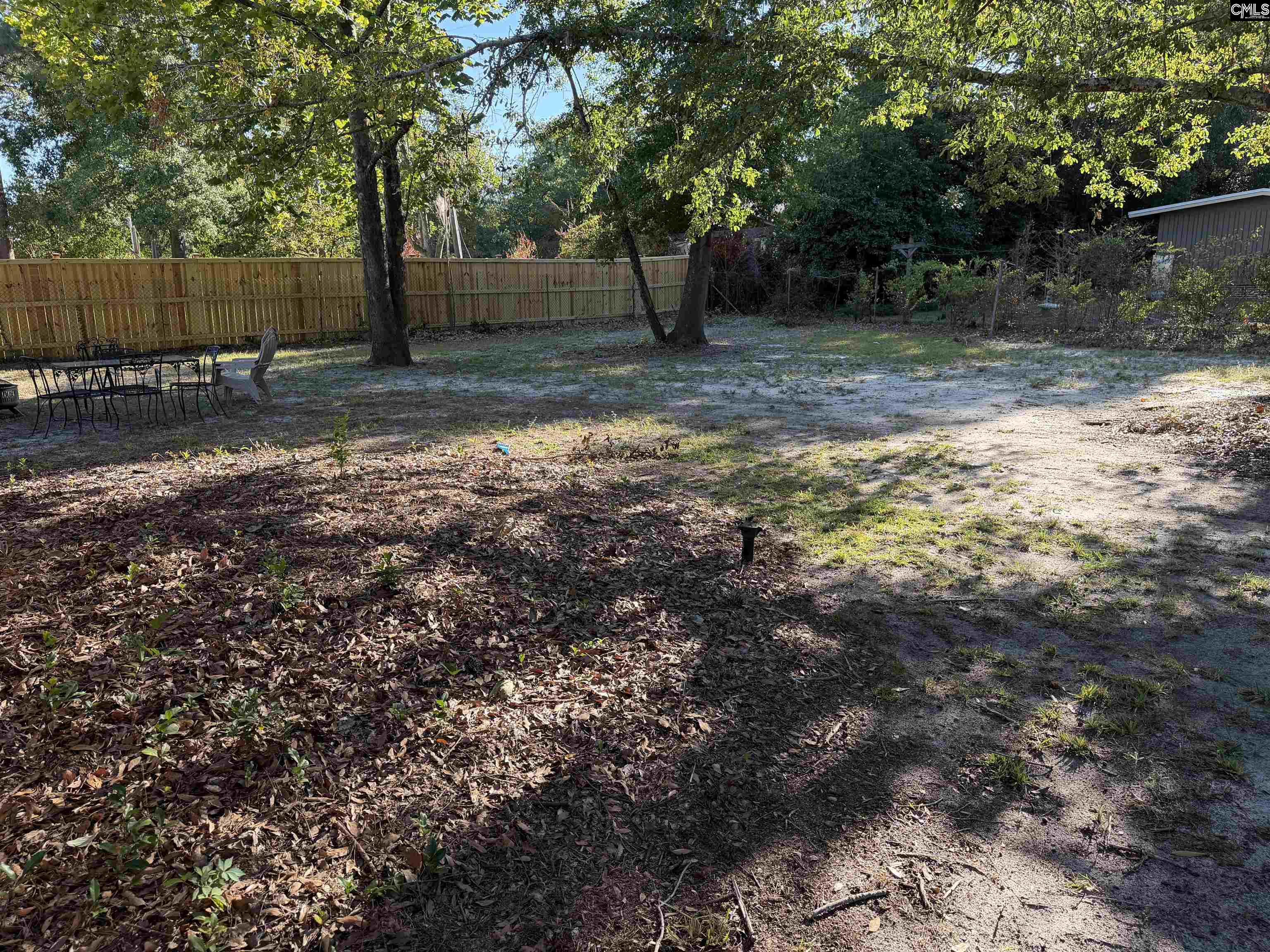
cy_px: 476
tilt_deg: -12.6
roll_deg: +0.9
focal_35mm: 24
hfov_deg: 71.6
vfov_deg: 56.8
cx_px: 635
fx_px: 881
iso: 100
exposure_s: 1/602
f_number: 1.78
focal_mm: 6.76
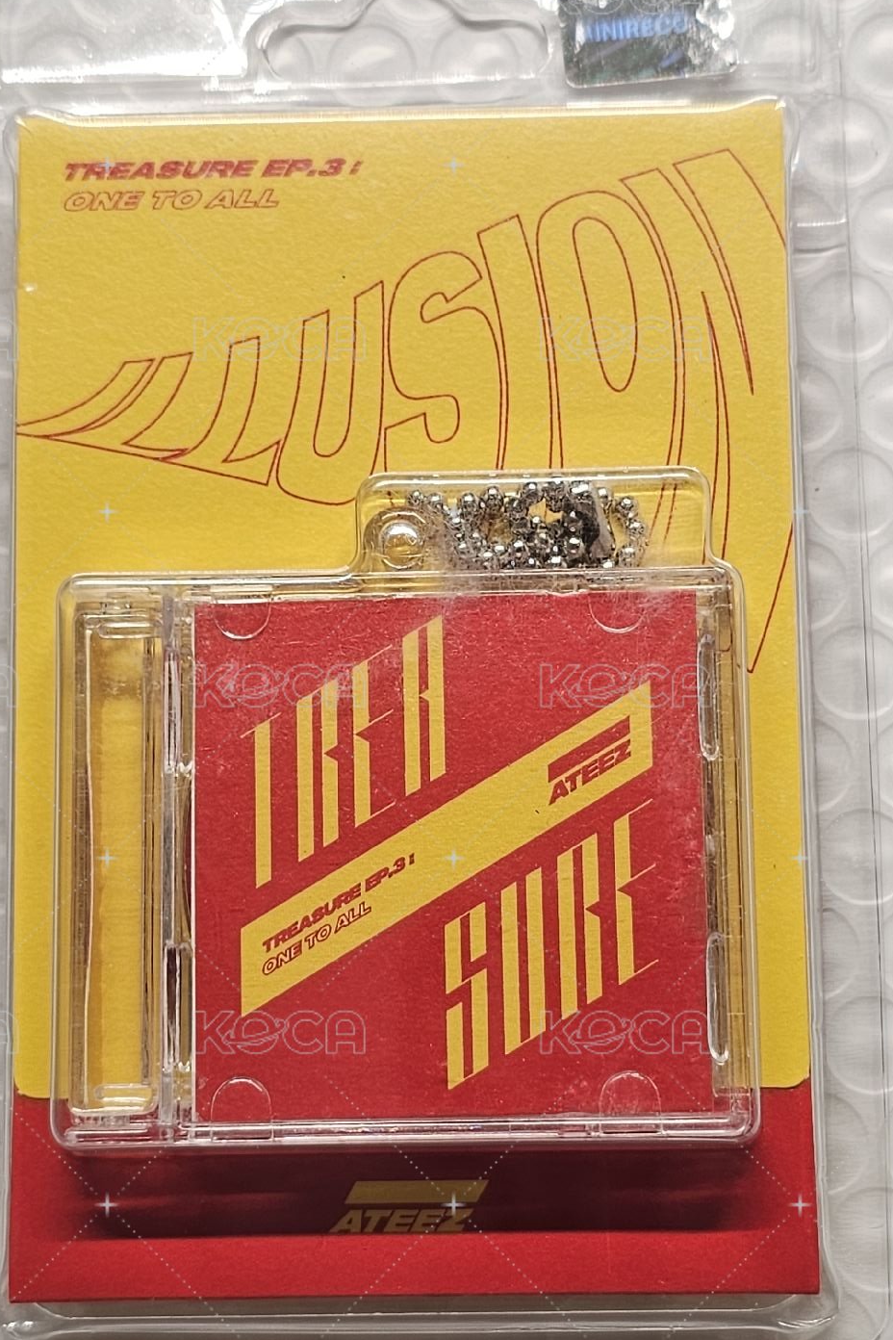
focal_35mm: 33
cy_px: 742
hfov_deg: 40.0
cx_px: 453
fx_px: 1228
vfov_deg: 57.1
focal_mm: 6.3
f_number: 1.7
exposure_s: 1/60
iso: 80
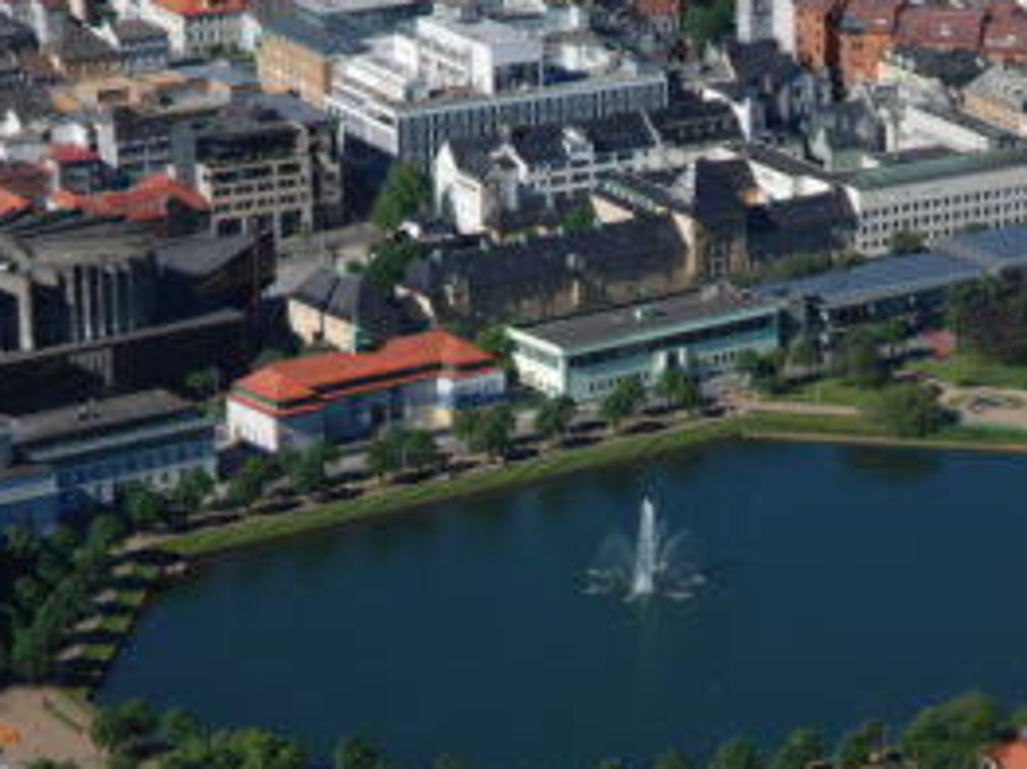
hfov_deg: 10.3
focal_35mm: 192
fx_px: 5694
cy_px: 533
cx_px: 707
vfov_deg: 7.7
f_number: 10
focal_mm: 70
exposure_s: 1/200
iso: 100
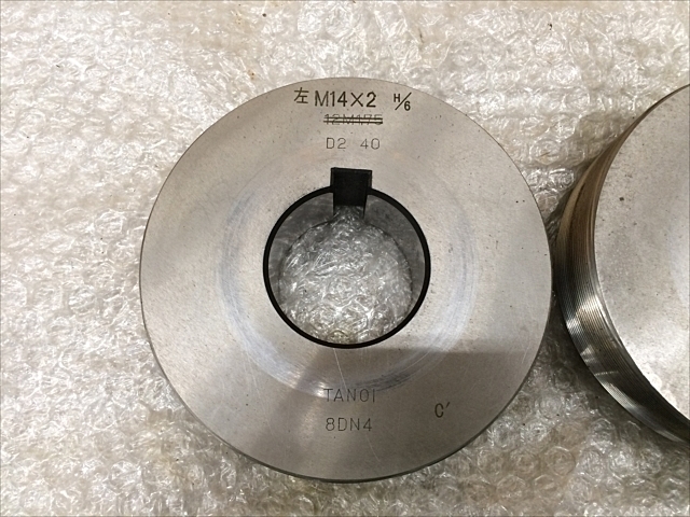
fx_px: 578
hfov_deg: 61.7
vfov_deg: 48.2
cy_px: 258
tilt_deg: -78.7
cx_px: 345
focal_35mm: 29
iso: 80
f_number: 2.2
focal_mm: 4.15
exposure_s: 1/30
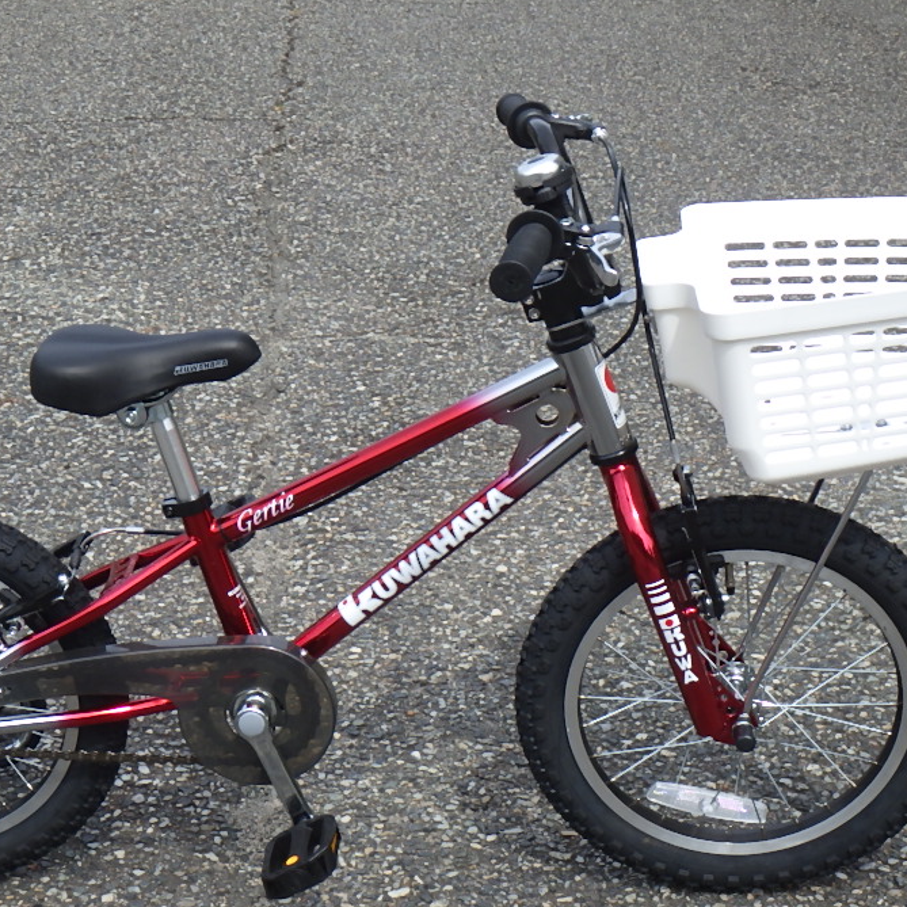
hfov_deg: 24.9
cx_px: 354
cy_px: 517
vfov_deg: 25.0
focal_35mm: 69
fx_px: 2045
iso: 125
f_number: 5.3
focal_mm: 9.1
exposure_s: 1/400
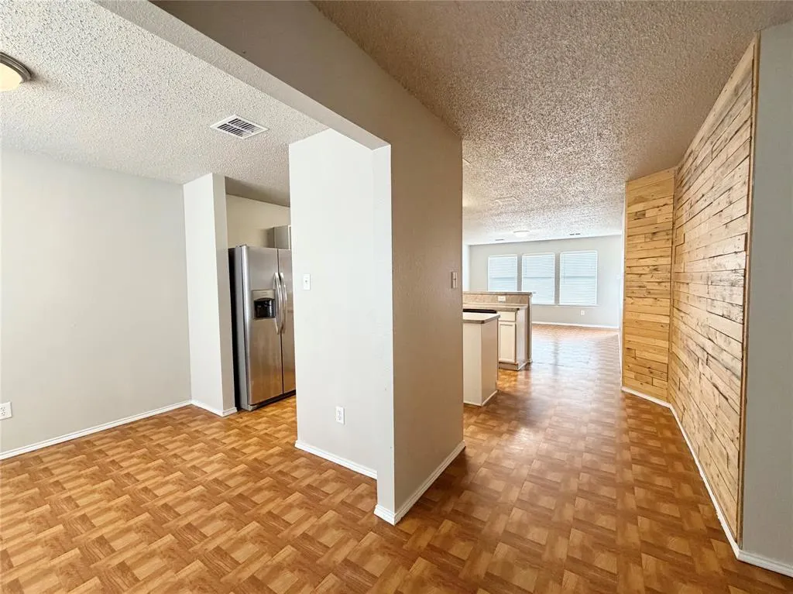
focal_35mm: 14
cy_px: 297
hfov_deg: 102.1
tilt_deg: -3.1
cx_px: 396
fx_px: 321
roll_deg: +2.2
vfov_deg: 85.6
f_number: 2.2
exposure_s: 1/60
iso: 320
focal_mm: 2.22
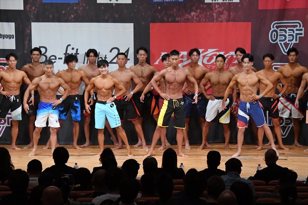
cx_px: 154
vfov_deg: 9.1
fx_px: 1283
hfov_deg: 13.7
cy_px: 102
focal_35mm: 150
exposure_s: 1/400
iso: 8000
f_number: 5.6
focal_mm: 100
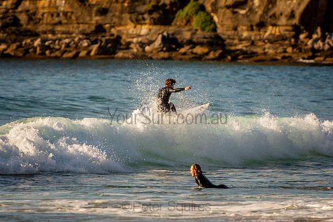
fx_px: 5551
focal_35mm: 600
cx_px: 166
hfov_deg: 3.4
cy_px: 111
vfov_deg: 2.3
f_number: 5.6
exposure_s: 1/1250
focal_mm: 400
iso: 320
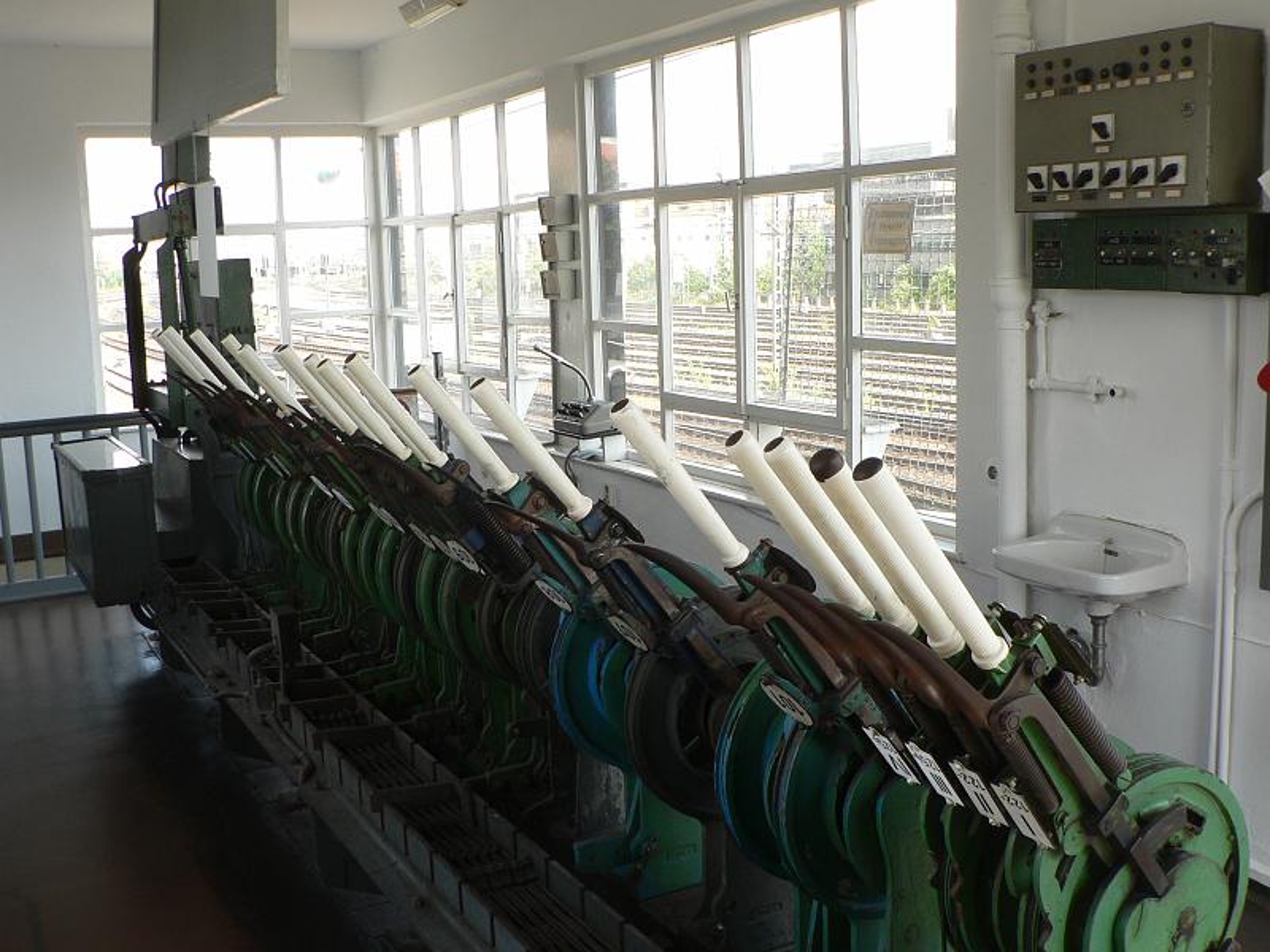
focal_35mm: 36
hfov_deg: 51.4
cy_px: 476
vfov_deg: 39.7
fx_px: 1321
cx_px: 635
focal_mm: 6
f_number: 3.6
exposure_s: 1/100
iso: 80
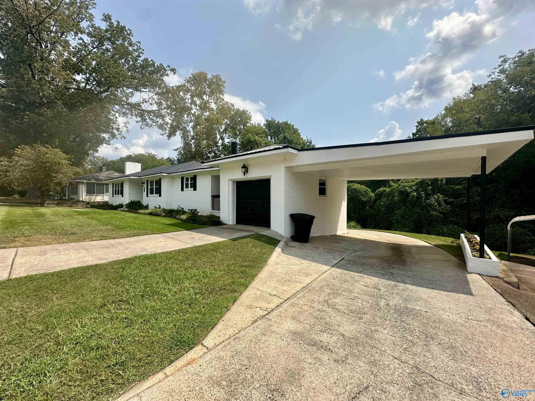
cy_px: 200
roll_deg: -0.6
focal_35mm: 14
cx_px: 268
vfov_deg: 85.7
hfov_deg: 102.1
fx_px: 216
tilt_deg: -0.2
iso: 50
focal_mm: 2.22
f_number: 2.2
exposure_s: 1/2020
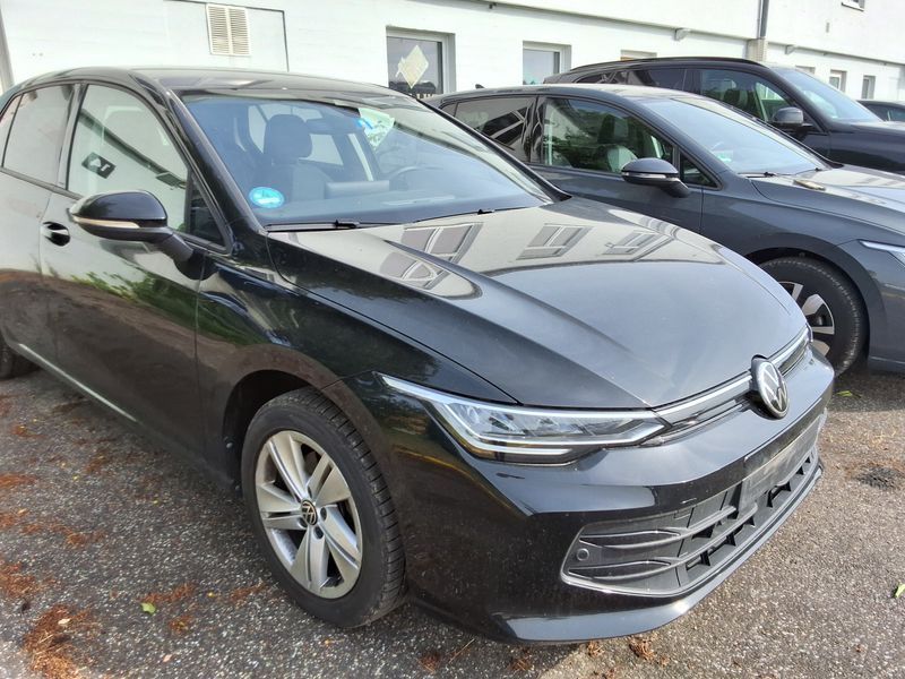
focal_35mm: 28
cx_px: 452
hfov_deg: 63.4
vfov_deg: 49.7
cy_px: 340
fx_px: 732
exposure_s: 1/1046
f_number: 1.9
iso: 32
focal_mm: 2.91
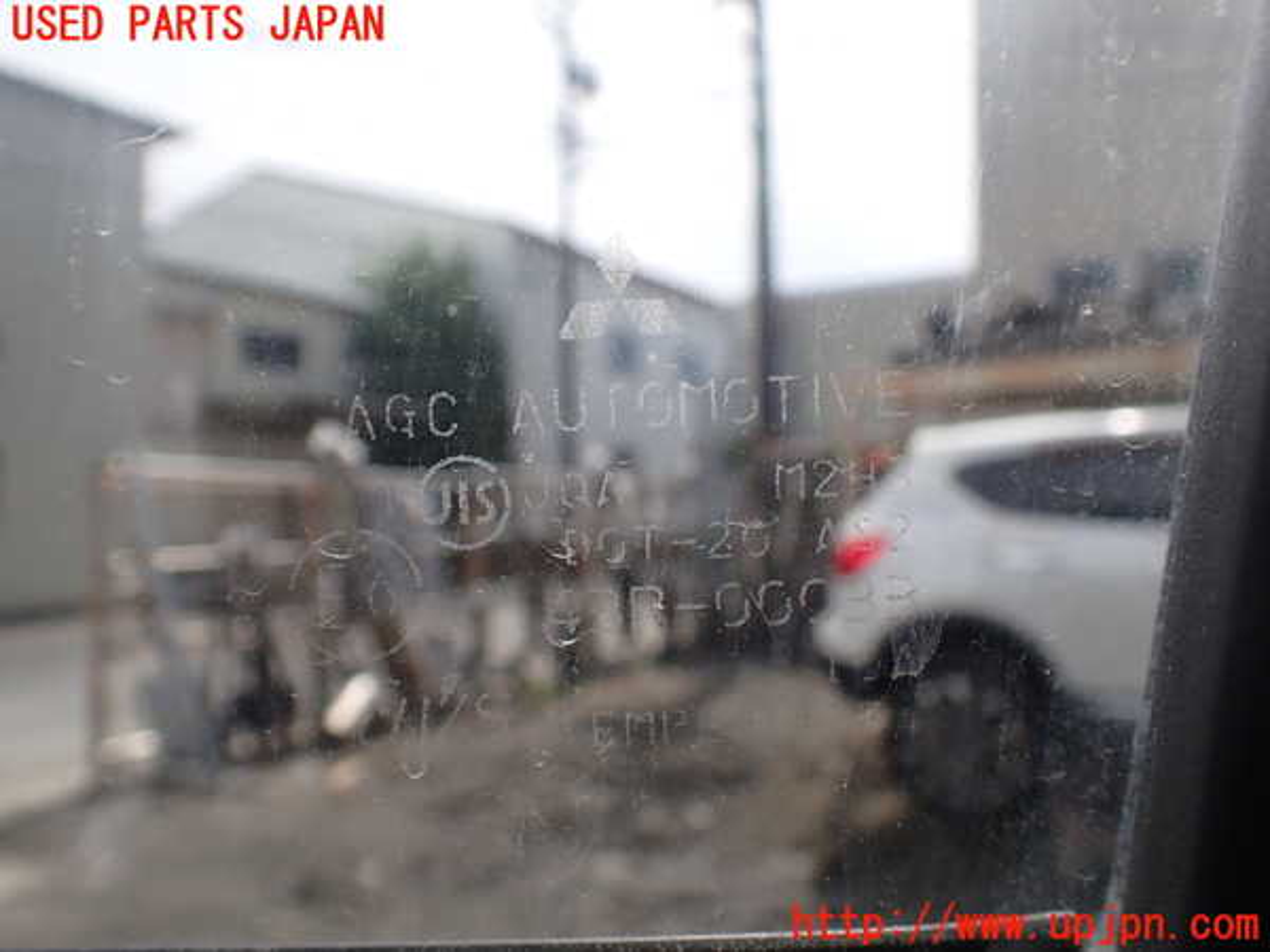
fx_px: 1101
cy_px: 476
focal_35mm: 30
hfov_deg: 60.0
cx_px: 635
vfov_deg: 46.8
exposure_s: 1/800
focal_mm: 5.4
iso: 100
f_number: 3.2
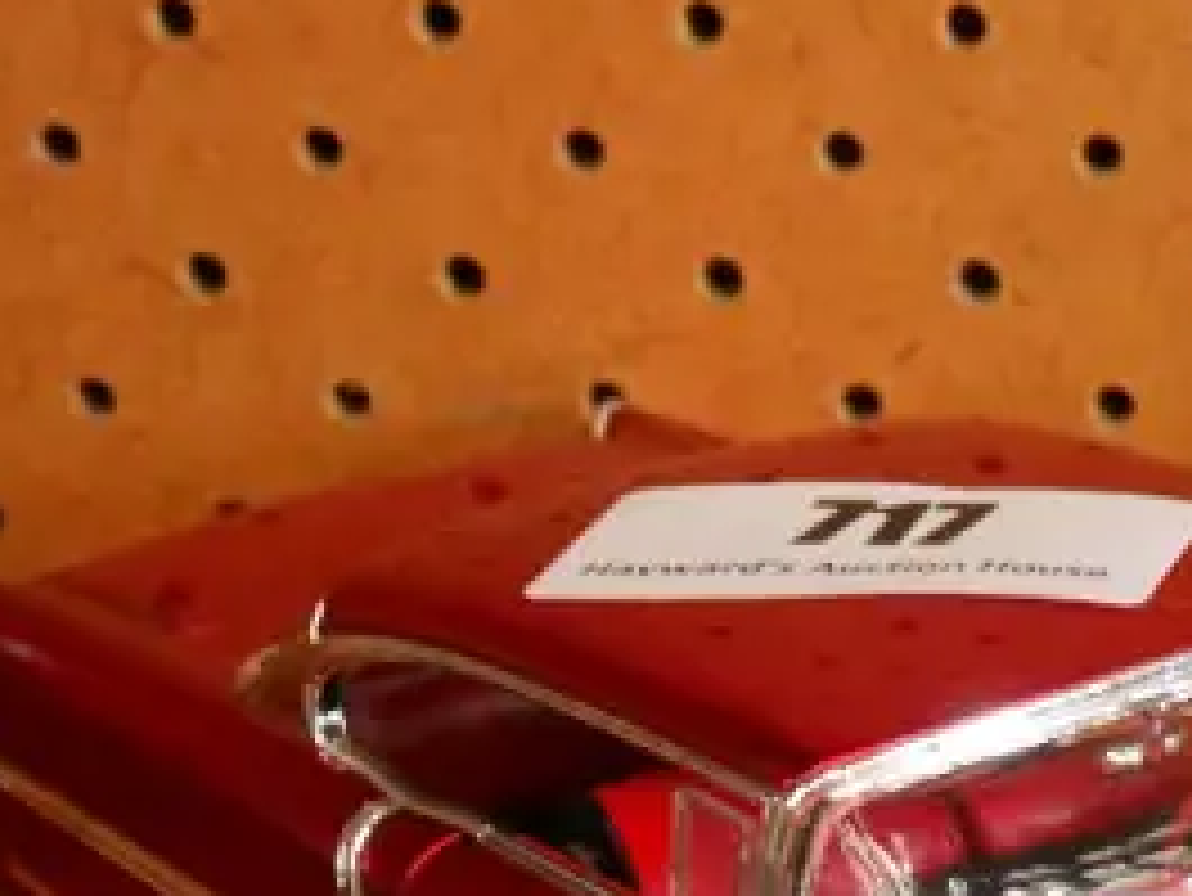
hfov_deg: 13.2
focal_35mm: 139
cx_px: 1916
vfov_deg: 10.6
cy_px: 903
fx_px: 4789
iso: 3200
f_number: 4.2
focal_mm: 18
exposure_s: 1/80
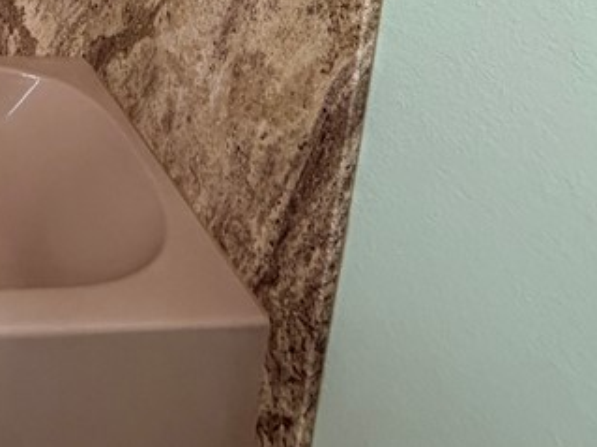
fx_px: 776
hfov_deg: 33.5
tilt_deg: -8.4
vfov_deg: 24.1
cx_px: -133
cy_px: -249
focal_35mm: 45
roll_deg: -2.6
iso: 320
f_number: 2.2
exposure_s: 1/60
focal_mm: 2.22
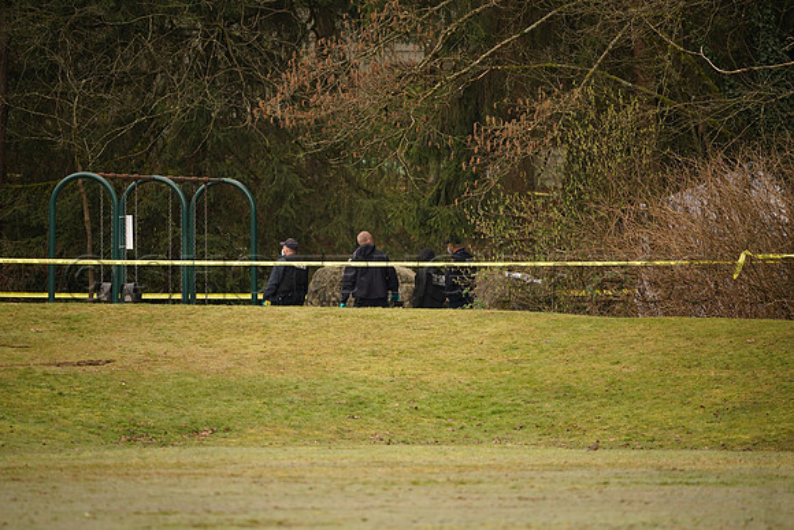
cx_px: 397
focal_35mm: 600
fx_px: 13236
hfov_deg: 3.4
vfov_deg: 2.3
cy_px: 265
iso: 400
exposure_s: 1/200
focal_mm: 600
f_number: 4
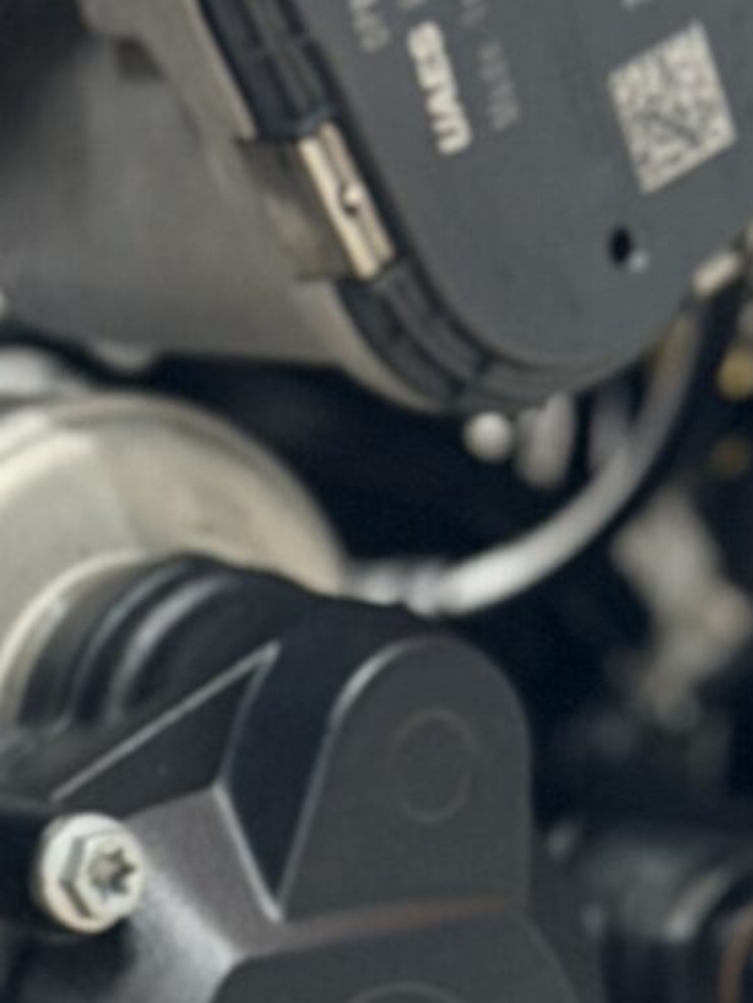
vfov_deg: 7.7
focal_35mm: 249
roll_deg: +1.4
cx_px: -179
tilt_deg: +3.1
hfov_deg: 5.9
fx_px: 7219
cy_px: 1723
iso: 500
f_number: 1.78
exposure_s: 1/25
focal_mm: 6.76
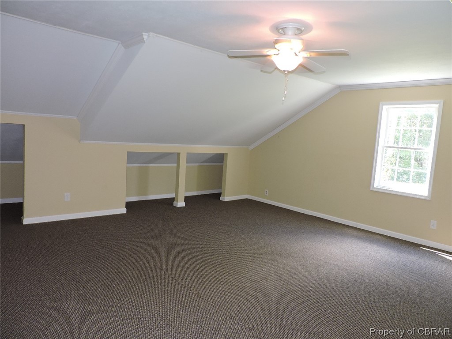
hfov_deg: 71.6
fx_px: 313
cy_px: 170
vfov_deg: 56.8
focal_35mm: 24
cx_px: 226
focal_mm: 4.3
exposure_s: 1/40
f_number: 3
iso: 200
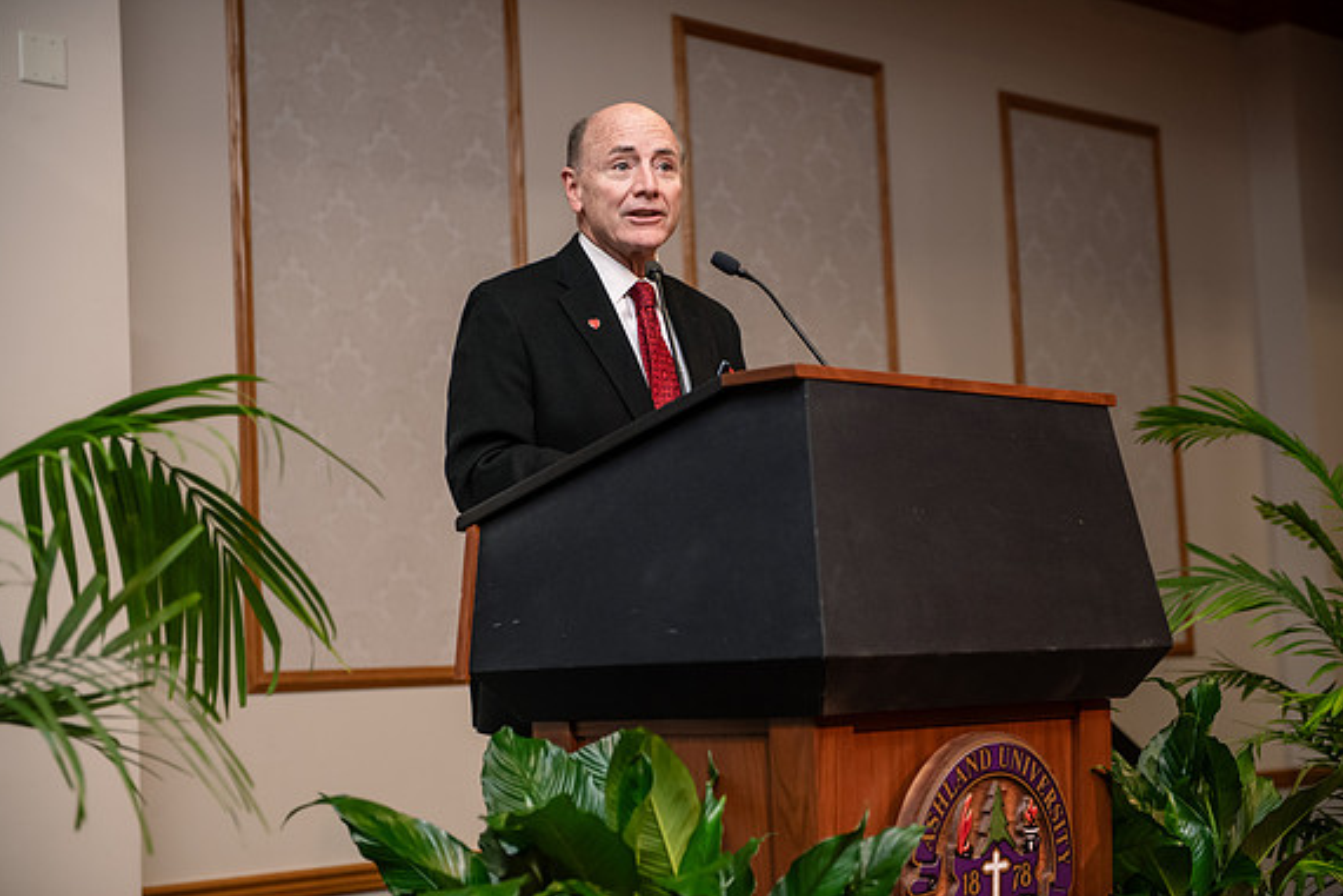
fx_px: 2500
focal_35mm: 67
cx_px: 675
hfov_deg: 30.1
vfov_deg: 20.3
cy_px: 453
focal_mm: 66
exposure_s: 1/200
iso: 1250
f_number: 3.2
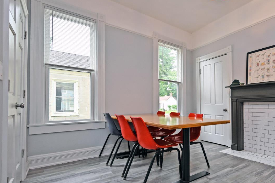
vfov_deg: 61.7
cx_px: 191
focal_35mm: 20
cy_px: 103
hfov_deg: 80.2
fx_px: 153
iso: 200
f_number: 5
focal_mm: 14
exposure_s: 1/100
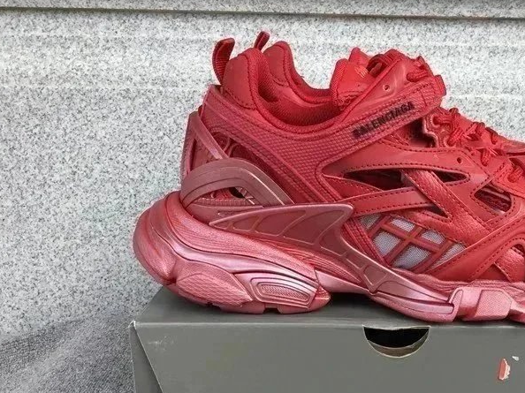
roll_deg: -0.9
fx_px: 713
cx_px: 392
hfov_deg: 39.4
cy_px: 273
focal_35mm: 47
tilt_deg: -19.9
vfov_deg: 30.5
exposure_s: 1/341
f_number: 2.4
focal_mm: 3.3
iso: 25
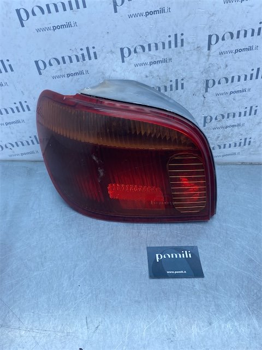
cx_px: 131
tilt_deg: -43.8
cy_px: 175
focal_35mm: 26
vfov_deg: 67.3
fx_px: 262
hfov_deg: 53.1
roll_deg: -4.2
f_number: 1.8
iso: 32
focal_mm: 4.25
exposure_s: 1/757
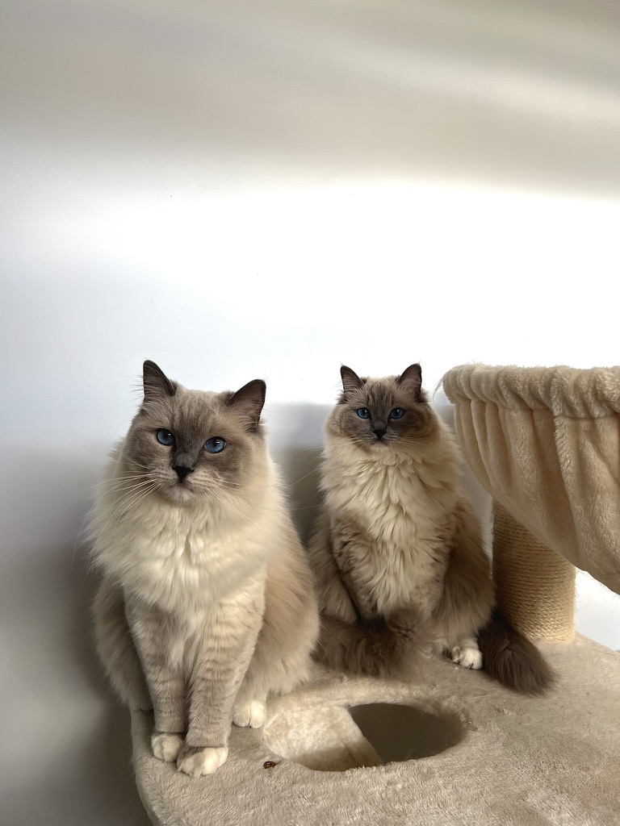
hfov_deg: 53.1
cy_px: 413
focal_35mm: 26
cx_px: 310
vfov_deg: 67.3
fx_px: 621
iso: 32
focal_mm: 5.7
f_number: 1.5
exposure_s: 1/130
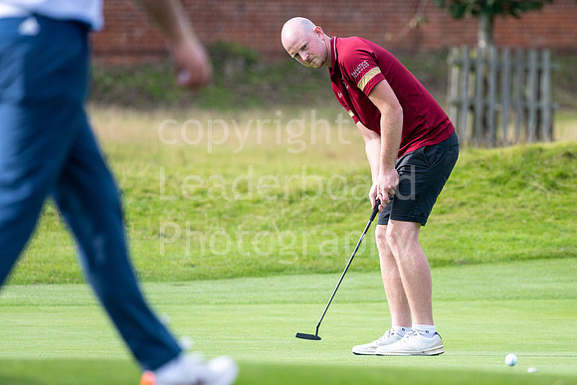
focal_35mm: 366
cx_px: 352
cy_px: 177
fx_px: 5869
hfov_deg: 5.6
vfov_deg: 3.8
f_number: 5
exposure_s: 1/500
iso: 160
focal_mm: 300
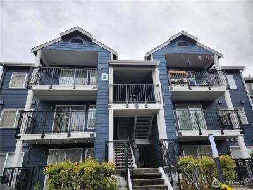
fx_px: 168
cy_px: 95
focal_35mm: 23
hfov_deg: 73.9
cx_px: 126
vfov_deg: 58.9
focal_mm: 5.4
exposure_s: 1/247
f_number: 1.8
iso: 20
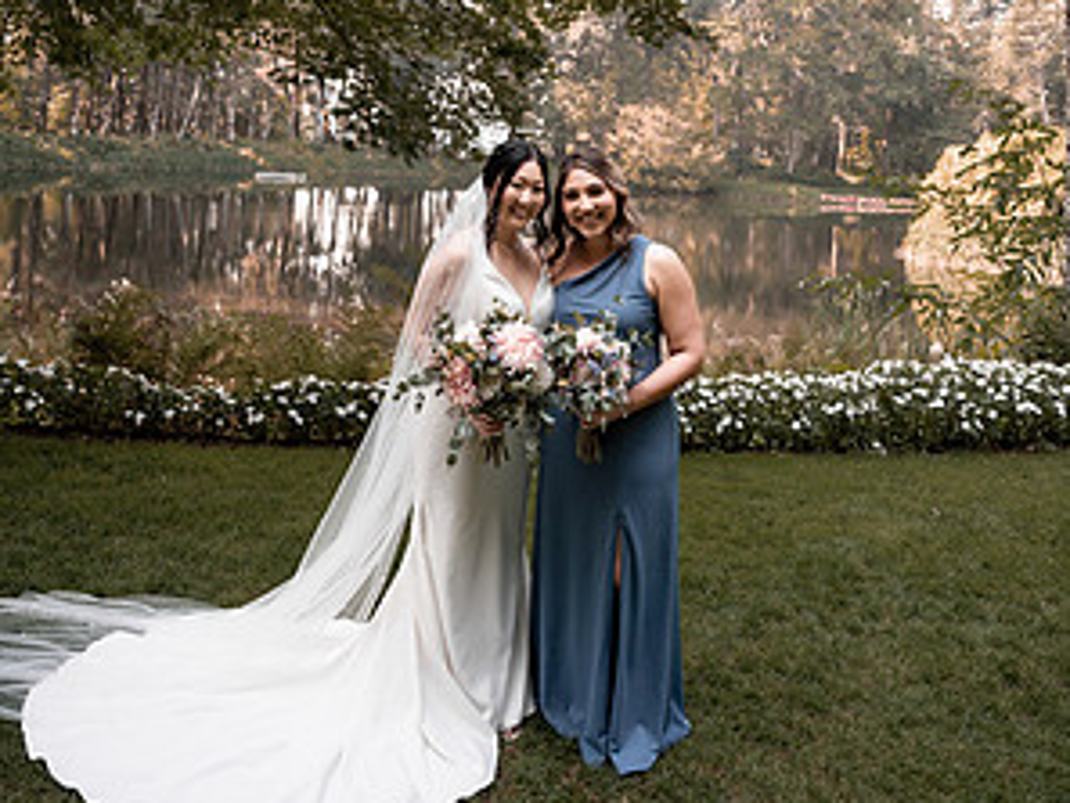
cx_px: 533
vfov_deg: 38.6
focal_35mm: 35
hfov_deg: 52.6
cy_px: 122
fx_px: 1082
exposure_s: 1/640
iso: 250
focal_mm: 24
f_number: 2.8
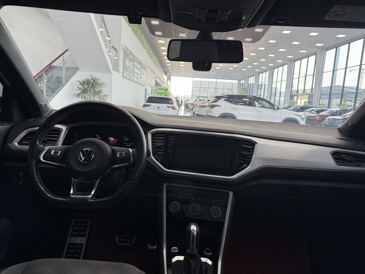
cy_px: 137
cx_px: 182
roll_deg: -4.6
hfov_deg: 71.6
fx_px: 253
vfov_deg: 56.8
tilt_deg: -8.3
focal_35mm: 24
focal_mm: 6.76
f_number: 1.78
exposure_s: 1/121
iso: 200
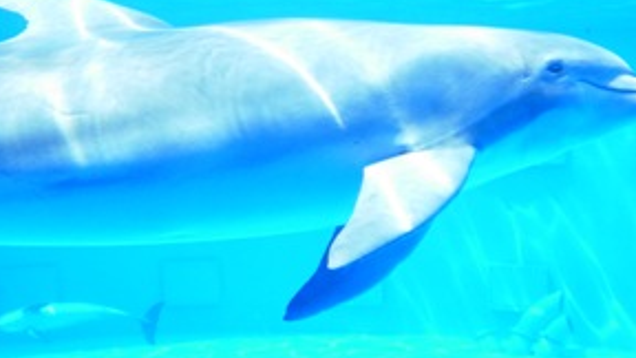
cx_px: 288
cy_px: 113
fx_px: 944
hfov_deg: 37.2
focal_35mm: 56
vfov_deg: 21.4
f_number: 2.8
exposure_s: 1/264
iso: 64
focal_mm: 7.8
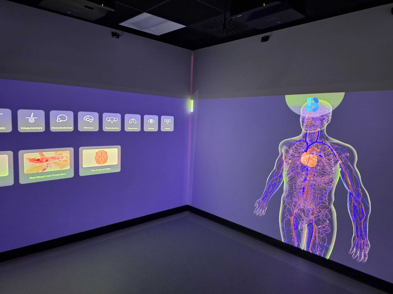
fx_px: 261
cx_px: 196
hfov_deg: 73.9
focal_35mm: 23
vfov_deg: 58.9
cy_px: 147
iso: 400
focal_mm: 5.54
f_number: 1.8
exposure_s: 1/20
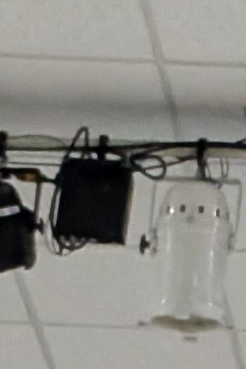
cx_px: 1072
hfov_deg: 3.4
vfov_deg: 5.4
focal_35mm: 385
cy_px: 266
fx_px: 3943
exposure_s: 1/40
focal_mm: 4.53
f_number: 1.7
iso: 477
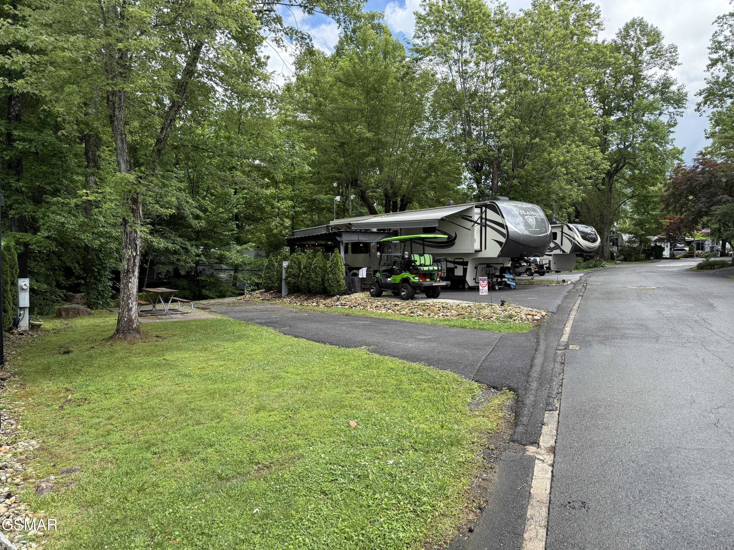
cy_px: 275
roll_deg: -0.7
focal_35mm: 24
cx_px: 367
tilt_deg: -1.0
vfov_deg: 56.8
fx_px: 509
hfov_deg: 71.6
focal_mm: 6.76
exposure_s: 1/2000
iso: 100
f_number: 1.78
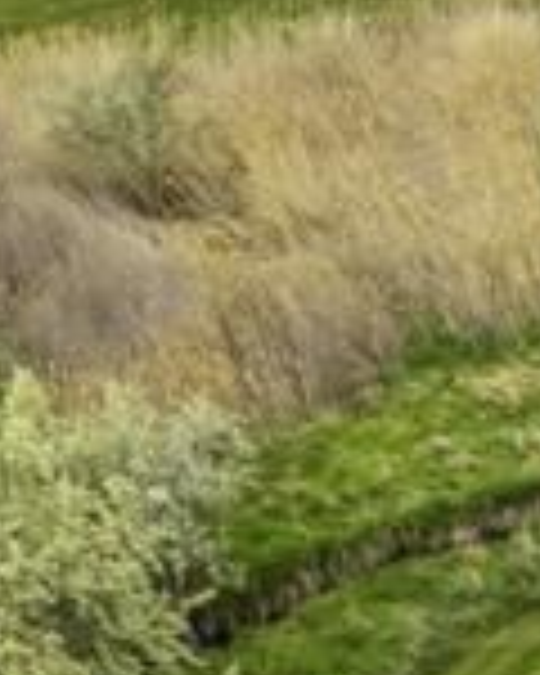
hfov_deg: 7.8
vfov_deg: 11.3
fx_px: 3196
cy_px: 1174
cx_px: 1818
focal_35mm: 160
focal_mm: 8.67
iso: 100
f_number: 1.8
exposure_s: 1/160
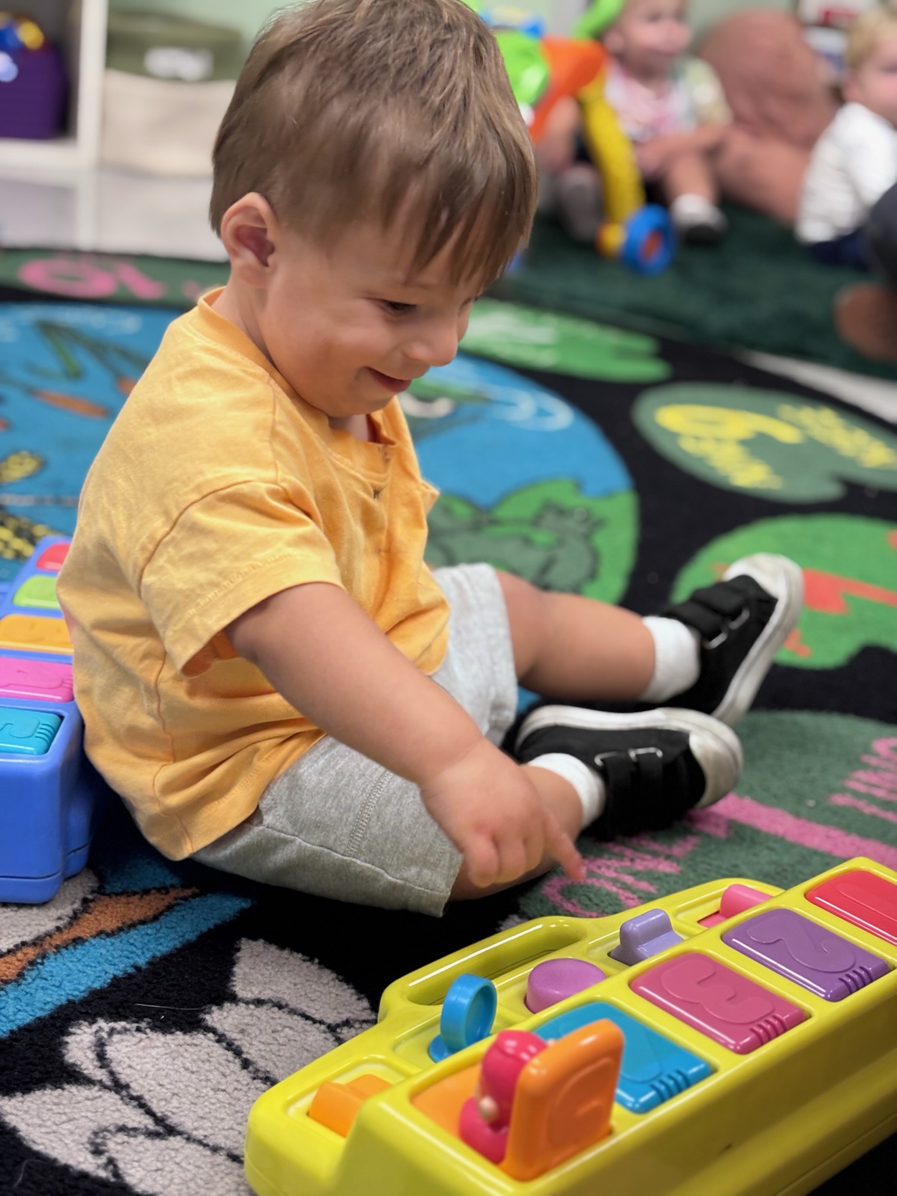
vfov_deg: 36.8
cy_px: 598
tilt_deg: -21.3
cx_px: 448
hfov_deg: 28.0
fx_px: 1797
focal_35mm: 52
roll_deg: -7.2
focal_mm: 5.96
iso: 125
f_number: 1.6
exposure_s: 1/60
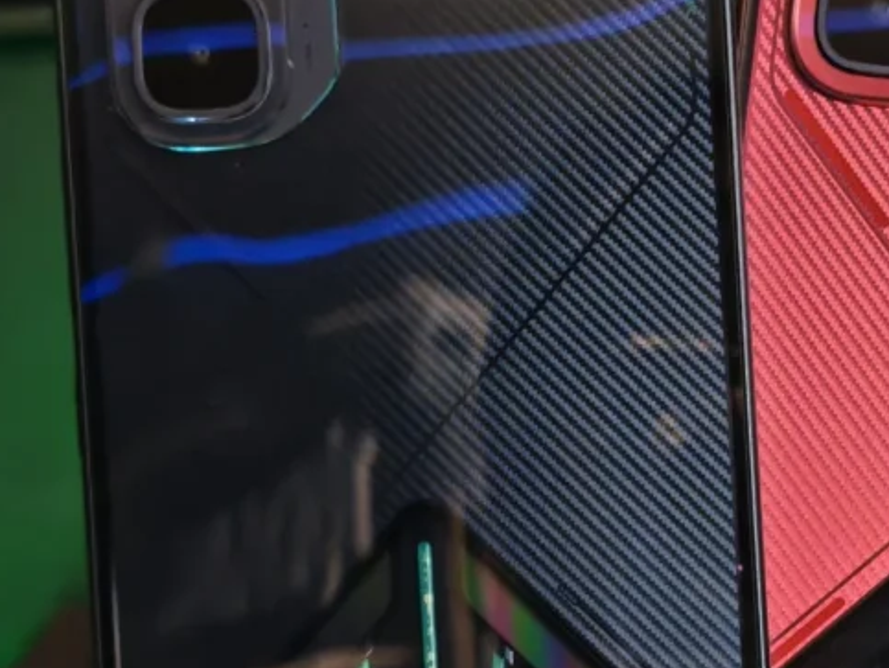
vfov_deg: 12.5
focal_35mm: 118
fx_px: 3033
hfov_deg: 16.6
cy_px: 469
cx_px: 692
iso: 80
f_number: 1.6
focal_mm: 5.4
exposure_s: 1/50
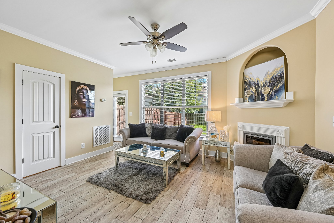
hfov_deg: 104.3
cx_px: 167
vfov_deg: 81.2
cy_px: 112
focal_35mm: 14
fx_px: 130
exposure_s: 1/40
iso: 400
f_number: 8
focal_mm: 14
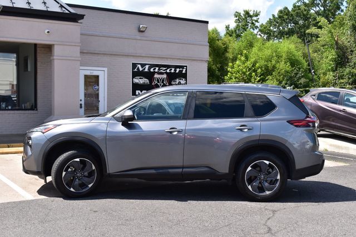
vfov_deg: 28.9
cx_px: 178
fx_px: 460
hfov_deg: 42.3
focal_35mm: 46
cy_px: 118
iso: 400
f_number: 11
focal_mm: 31
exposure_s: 1/400
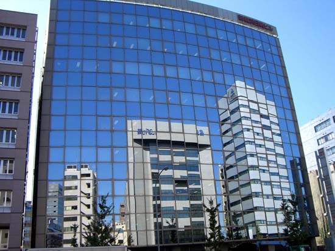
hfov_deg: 49.0
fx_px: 368
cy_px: 126
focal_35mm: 38
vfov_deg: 37.7
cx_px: 168
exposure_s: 1/400
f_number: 4.3
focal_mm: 6.2
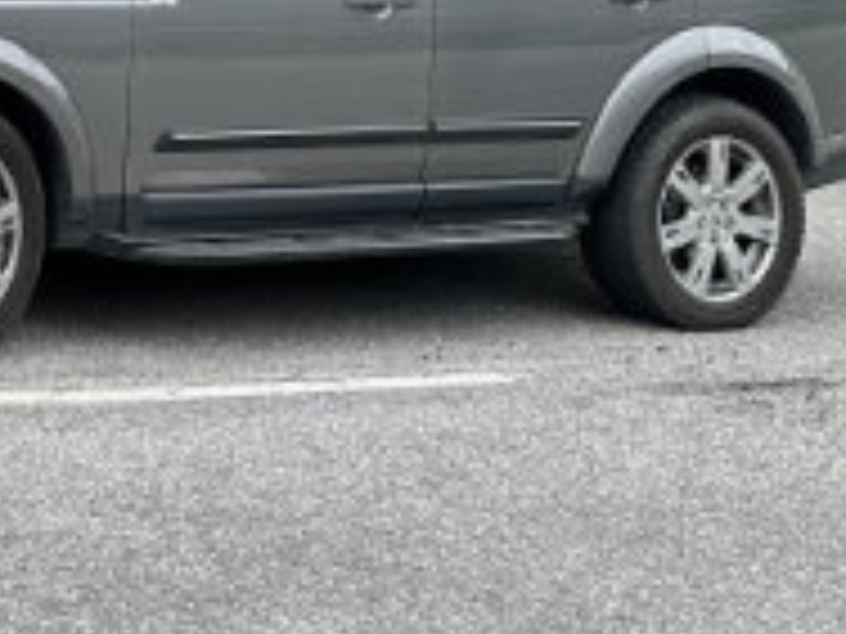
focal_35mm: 102
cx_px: -634
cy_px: -400
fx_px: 2493
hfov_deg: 16.4
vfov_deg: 13.4
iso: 80
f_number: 1.8
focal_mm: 6.9
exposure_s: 1/529
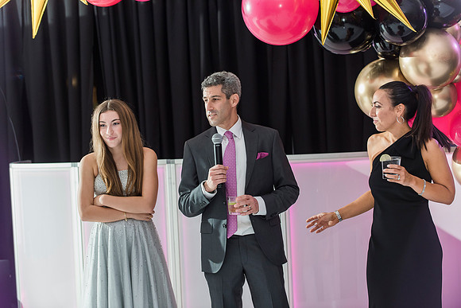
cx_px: 230
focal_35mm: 105
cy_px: 154
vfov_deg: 13.0
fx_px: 1345
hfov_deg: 19.5
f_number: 4
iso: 1000
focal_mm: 105
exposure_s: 1/100
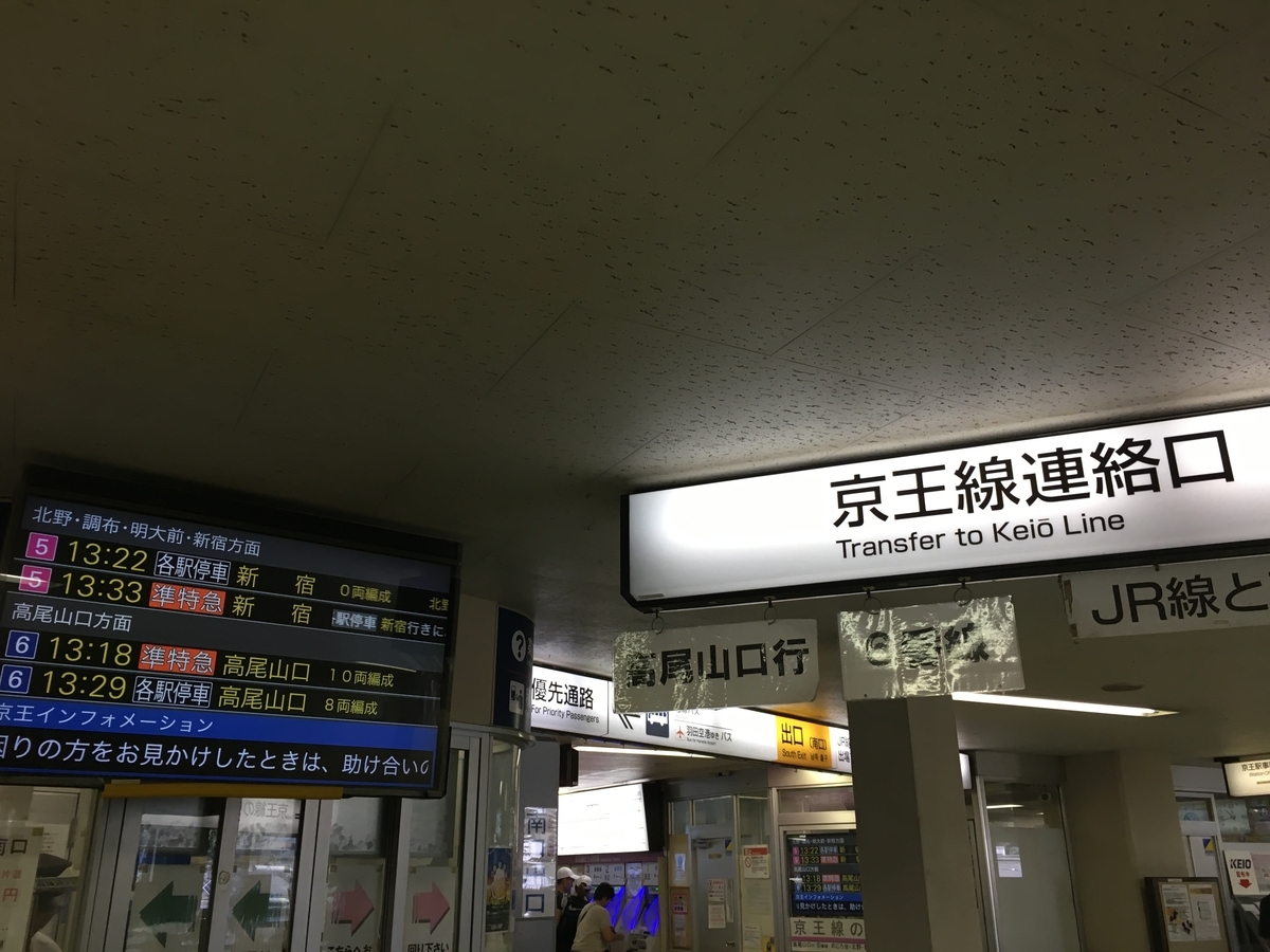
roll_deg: +0.2
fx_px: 1064
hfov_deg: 61.7
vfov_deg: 48.2
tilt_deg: +21.9
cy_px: 476
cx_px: 635
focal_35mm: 29
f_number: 2.2
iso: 25
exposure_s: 1/30
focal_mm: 4.15
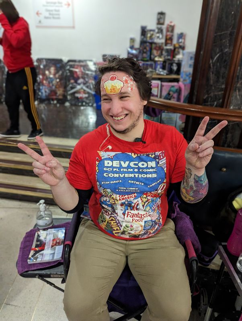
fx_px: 223
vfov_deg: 71.5
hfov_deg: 56.9
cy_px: 160
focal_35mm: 24
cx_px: 121
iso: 1382
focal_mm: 6.81
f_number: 1.85
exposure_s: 1/96.8
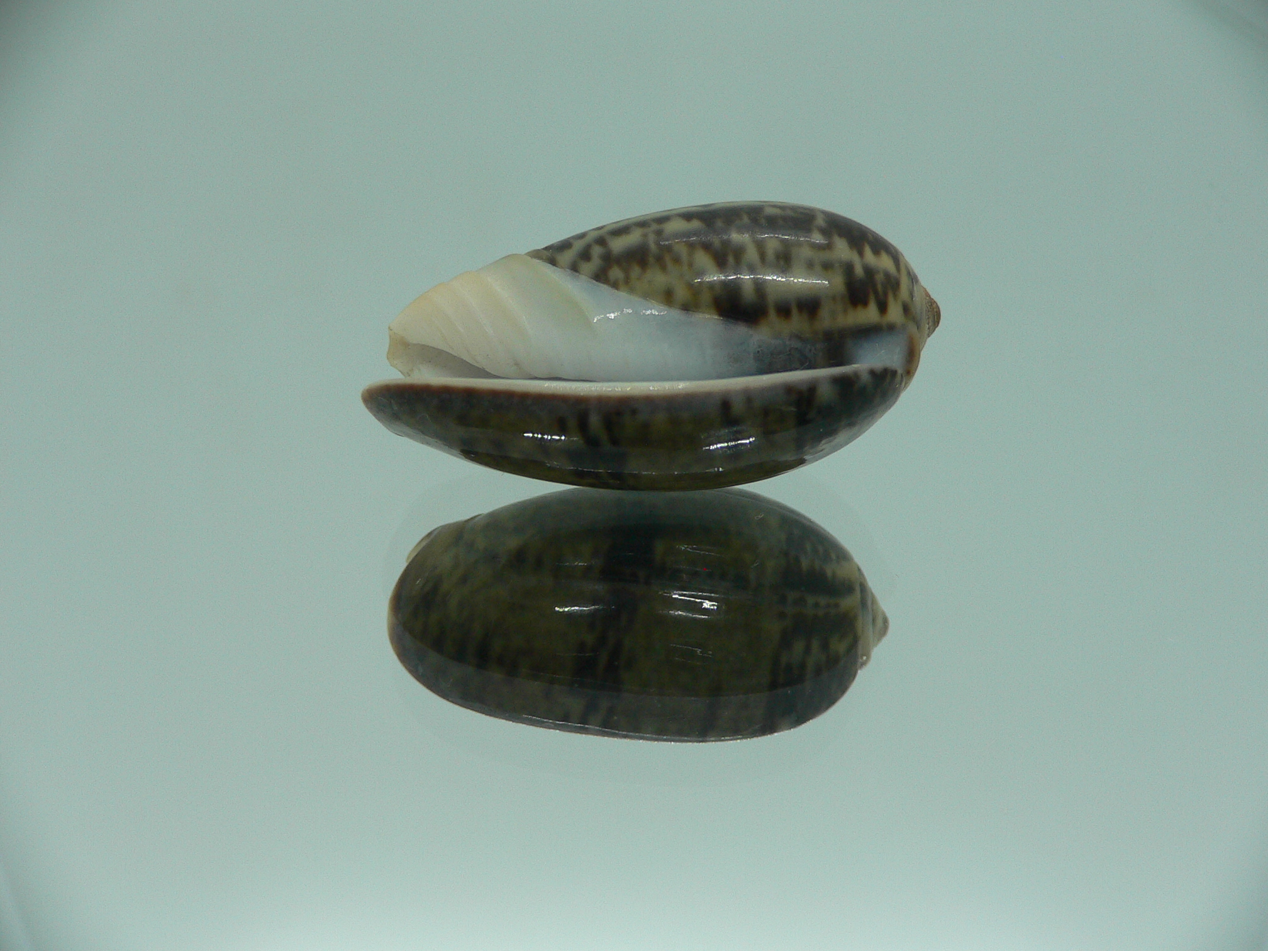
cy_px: 476
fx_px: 1282
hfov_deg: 52.6
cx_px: 634
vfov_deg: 40.7
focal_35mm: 35
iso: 80
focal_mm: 4.6
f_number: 2.8
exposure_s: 1/60
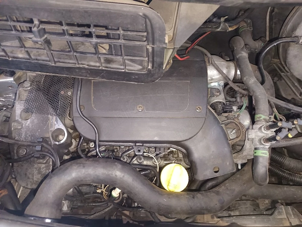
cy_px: 114
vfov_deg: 56.8
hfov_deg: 71.6
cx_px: 151
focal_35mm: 24
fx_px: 209
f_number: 1.7
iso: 4403
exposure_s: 1/16.7
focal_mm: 5.31
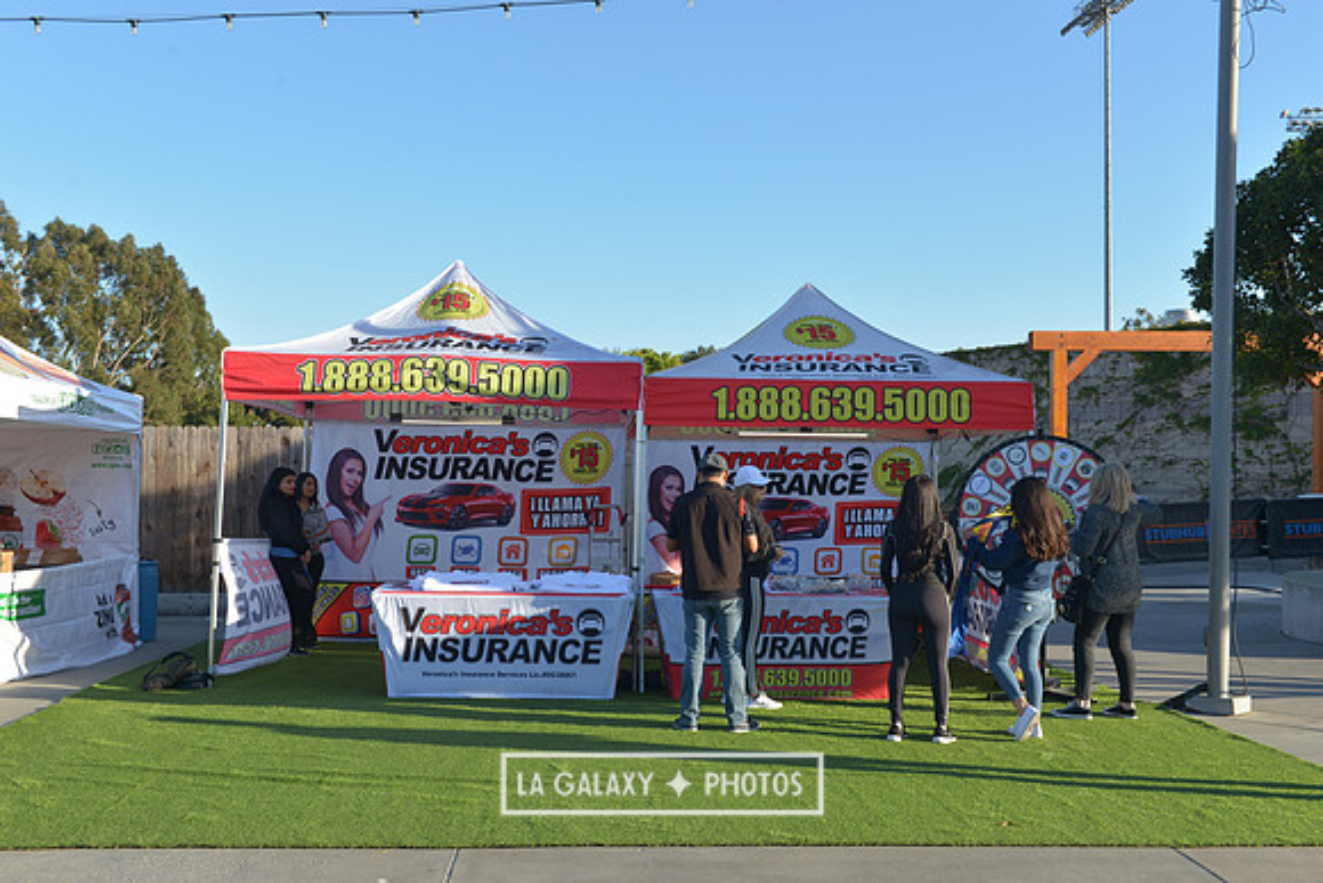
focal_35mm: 38
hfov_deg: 50.7
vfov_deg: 35.1
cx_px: 662
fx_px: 1397
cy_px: 442
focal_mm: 38
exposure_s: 1/320
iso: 250
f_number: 9
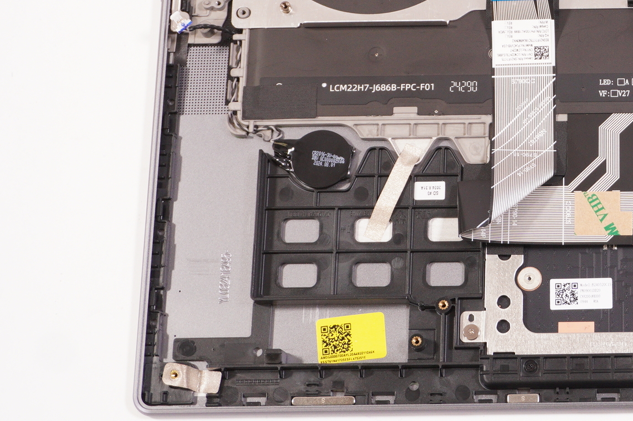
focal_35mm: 102
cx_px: 659
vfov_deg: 13.3
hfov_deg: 19.3
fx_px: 1793
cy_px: 87
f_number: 5.6
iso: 500
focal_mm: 31
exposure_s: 1/100
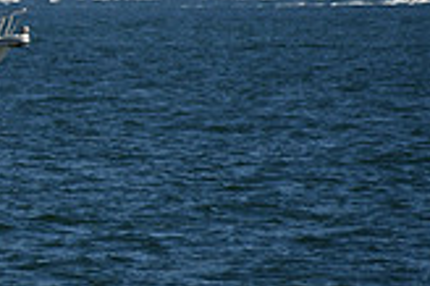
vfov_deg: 1.0
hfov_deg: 1.6
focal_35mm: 1329
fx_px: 15858
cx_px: -296
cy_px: 146
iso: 200
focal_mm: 250
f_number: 7.1
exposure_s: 1/1600
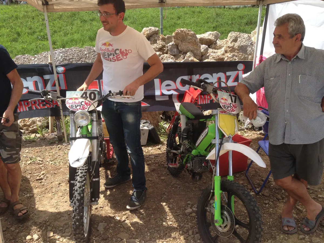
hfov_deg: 55.4
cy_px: 122
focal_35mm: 33
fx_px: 309
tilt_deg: -18.9
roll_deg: +0.9
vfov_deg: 42.9
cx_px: 162
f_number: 2.4
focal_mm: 4.12
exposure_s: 1/775
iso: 50
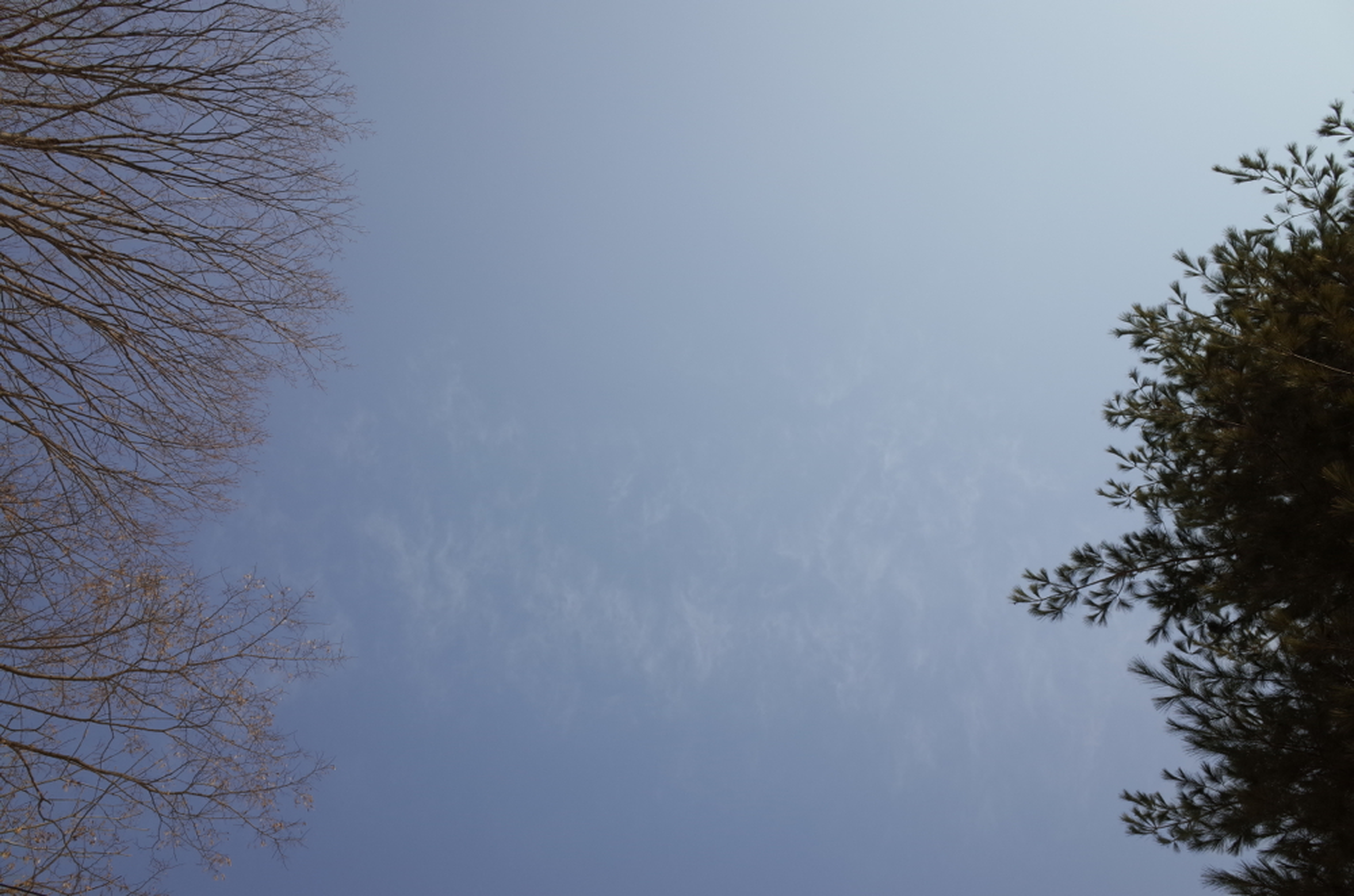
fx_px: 1051
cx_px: 677
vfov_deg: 46.2
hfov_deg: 65.6
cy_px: 448
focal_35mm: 28
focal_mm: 18.3
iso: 100
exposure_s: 1/250
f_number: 10
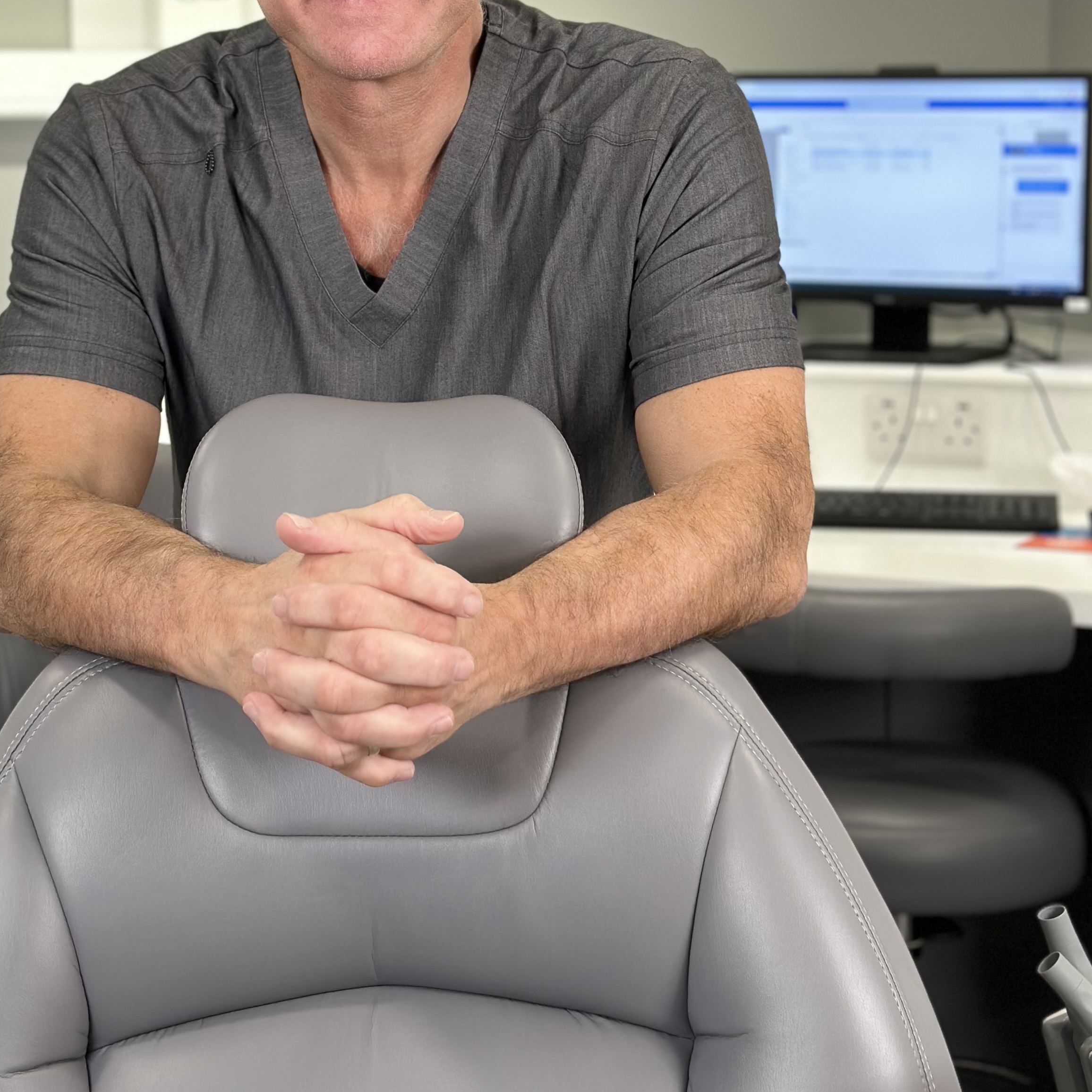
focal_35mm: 74
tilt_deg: -3.4
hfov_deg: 23.3
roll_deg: +0.0
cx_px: 438
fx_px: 2641
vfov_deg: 23.1
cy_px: 270
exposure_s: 1/121
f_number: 1.78
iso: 80
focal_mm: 6.86
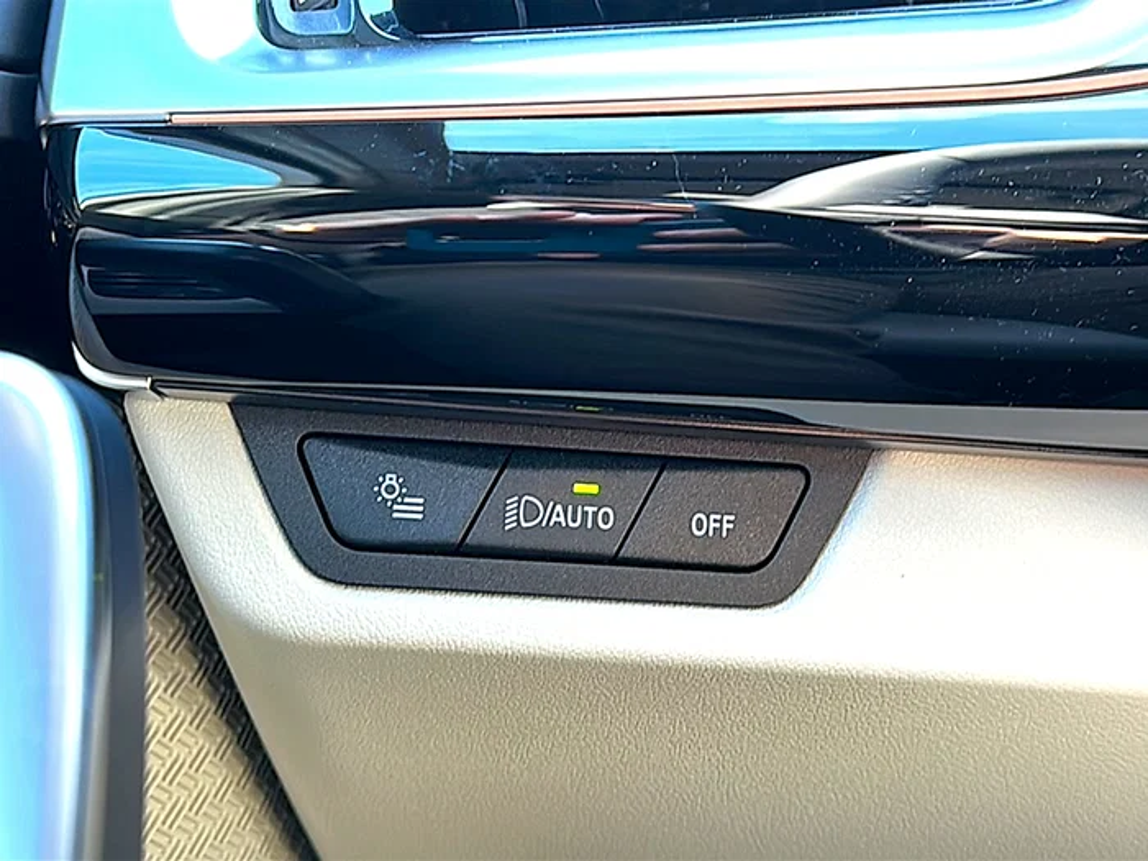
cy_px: 430
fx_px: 1360
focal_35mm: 41
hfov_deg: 45.8
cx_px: 574
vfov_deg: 35.1
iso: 80
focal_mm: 6.86
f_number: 1.78
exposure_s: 1/63
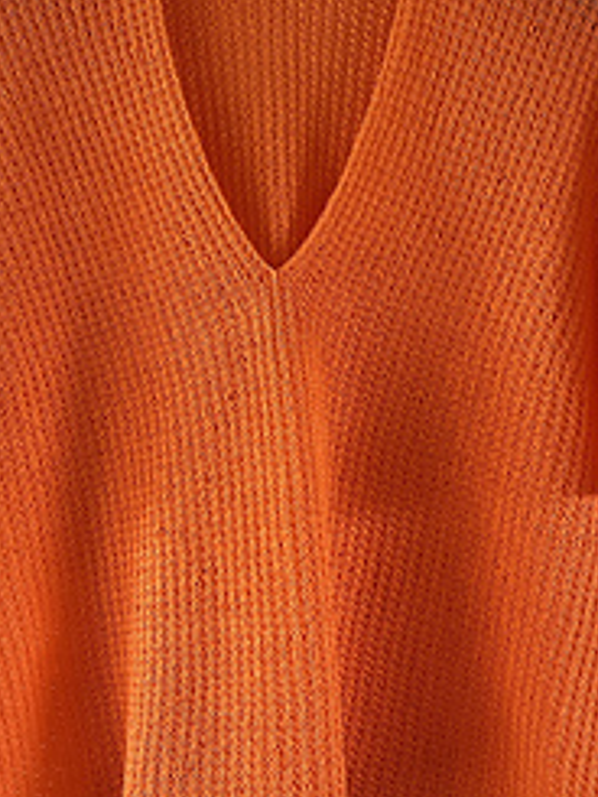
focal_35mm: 53
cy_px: 384
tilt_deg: -3.0
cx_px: 297
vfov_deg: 36.1
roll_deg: +0.5
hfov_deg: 27.5
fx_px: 1220
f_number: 1.5
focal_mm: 5.7
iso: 200
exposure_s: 1/50
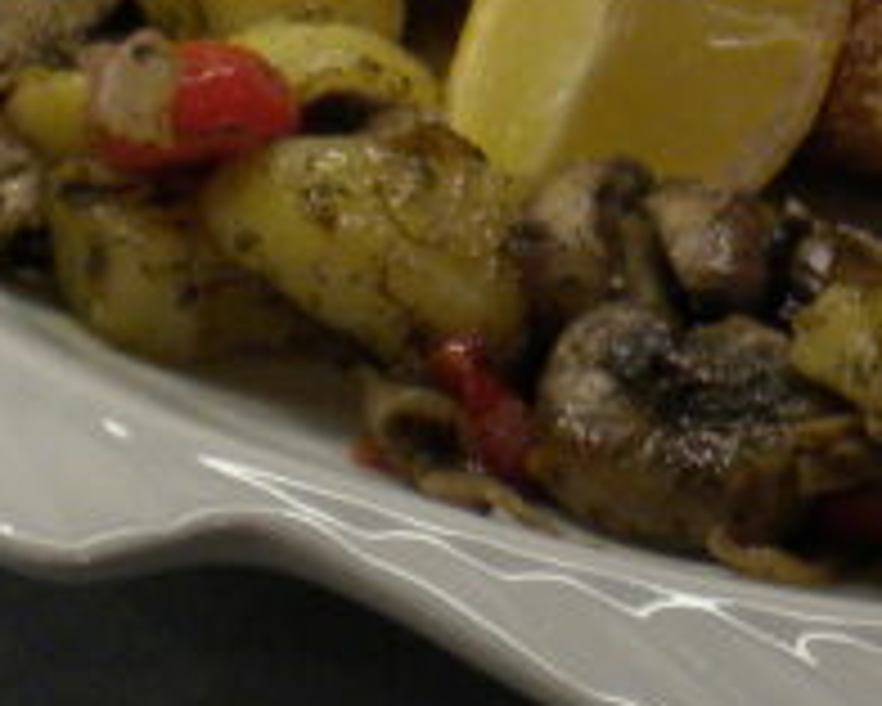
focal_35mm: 189
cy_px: -427
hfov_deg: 10.1
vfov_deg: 8.0
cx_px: 918
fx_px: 4936
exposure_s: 1/64.2
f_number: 3.5
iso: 148
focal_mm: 6.6
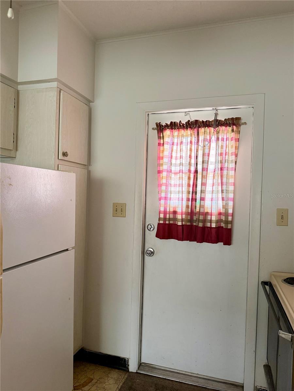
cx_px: 147
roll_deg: -2.9
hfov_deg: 56.8
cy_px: 196
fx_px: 272
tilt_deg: +0.1
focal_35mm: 24
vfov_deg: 71.6
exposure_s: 1/60
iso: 320
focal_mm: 6.76
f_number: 1.78
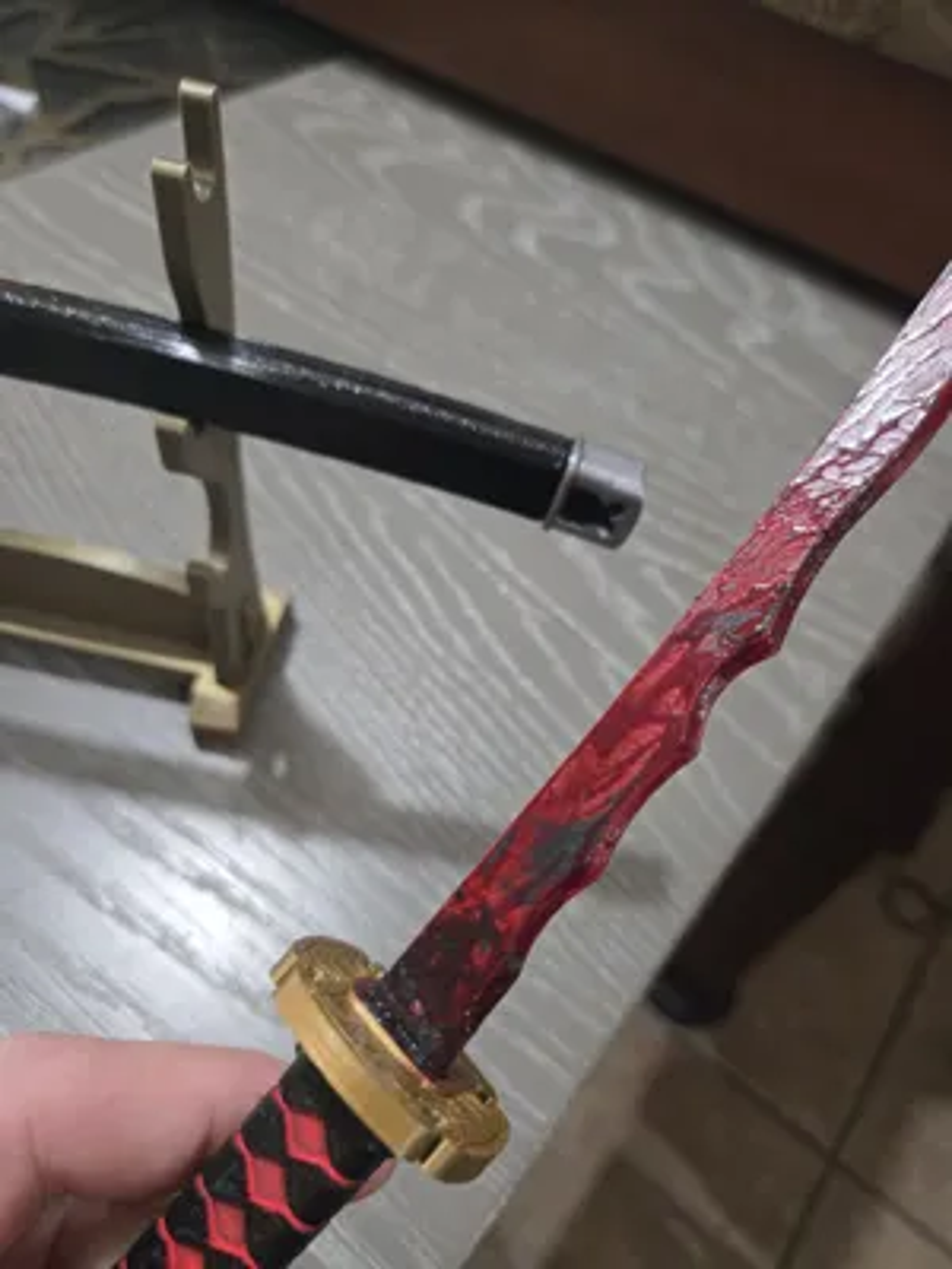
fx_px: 843
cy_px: 634
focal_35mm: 23
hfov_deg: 58.9
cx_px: 476
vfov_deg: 73.9
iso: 640
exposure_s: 1/120
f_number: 1.8
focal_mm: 5.4
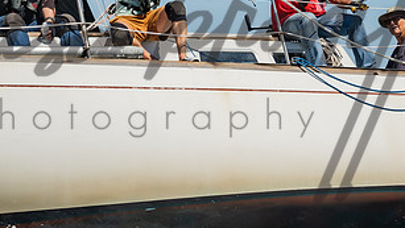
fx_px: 2267
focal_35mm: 211
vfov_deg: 5.7
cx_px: 173
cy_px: -64
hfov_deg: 10.2
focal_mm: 62
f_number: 6.3
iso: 160
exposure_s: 1/640
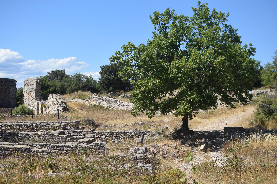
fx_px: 404
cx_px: 138
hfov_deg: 37.9
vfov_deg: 25.8
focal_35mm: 52
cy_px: 92
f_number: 3.2
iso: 200
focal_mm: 35
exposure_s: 1/3200
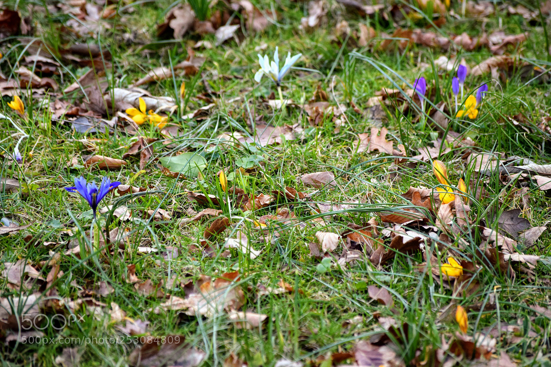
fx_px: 3788
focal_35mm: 248
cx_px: 276
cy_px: 184
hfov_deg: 8.3
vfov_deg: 5.6
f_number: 5.3
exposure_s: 1/250
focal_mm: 165
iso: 800
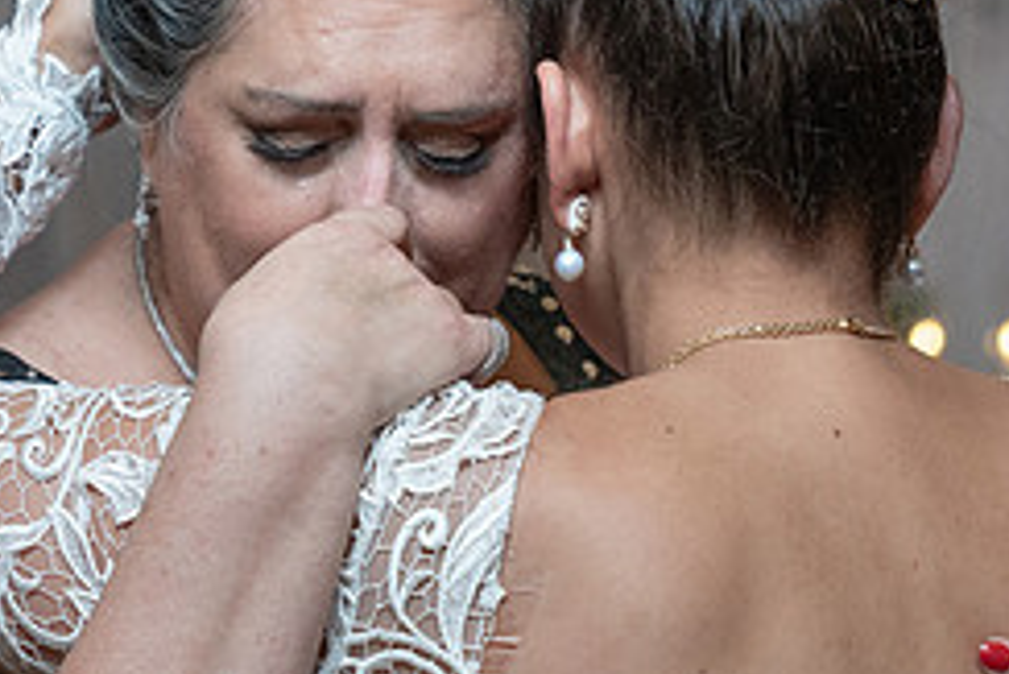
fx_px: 5216
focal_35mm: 186
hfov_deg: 11.0
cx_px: 565
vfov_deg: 7.4
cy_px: 338
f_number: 4
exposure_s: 1/200
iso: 2000
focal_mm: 70
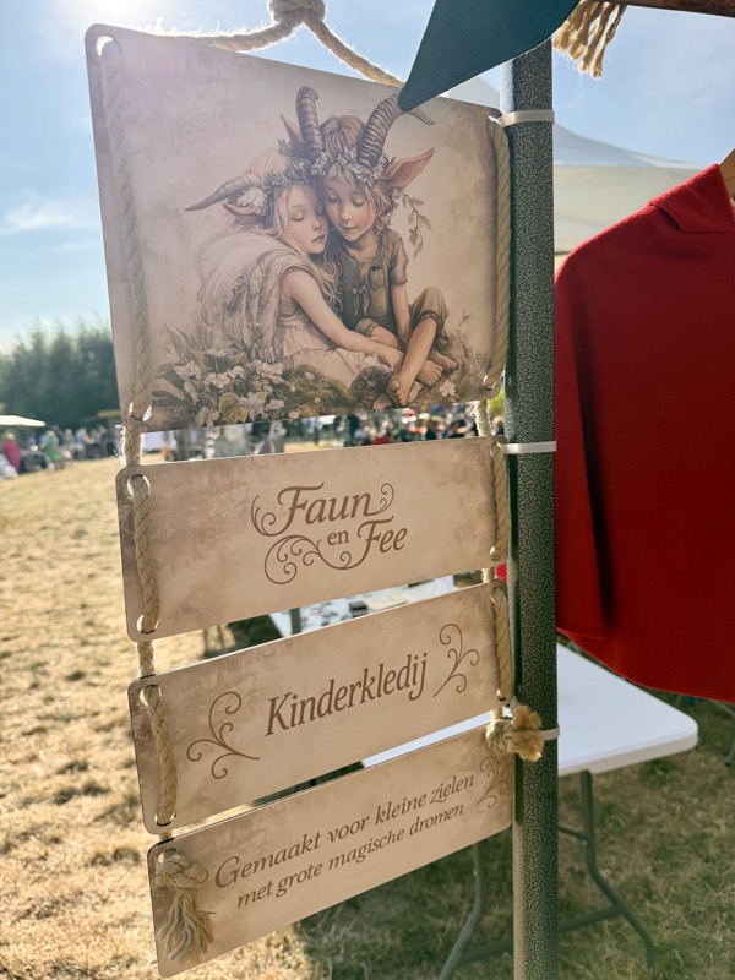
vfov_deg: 71.6
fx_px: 679
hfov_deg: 56.8
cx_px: 368
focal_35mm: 24
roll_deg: +4.9
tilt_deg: -5.8
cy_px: 490
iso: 100
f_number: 1.78
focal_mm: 6.76
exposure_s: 1/3759
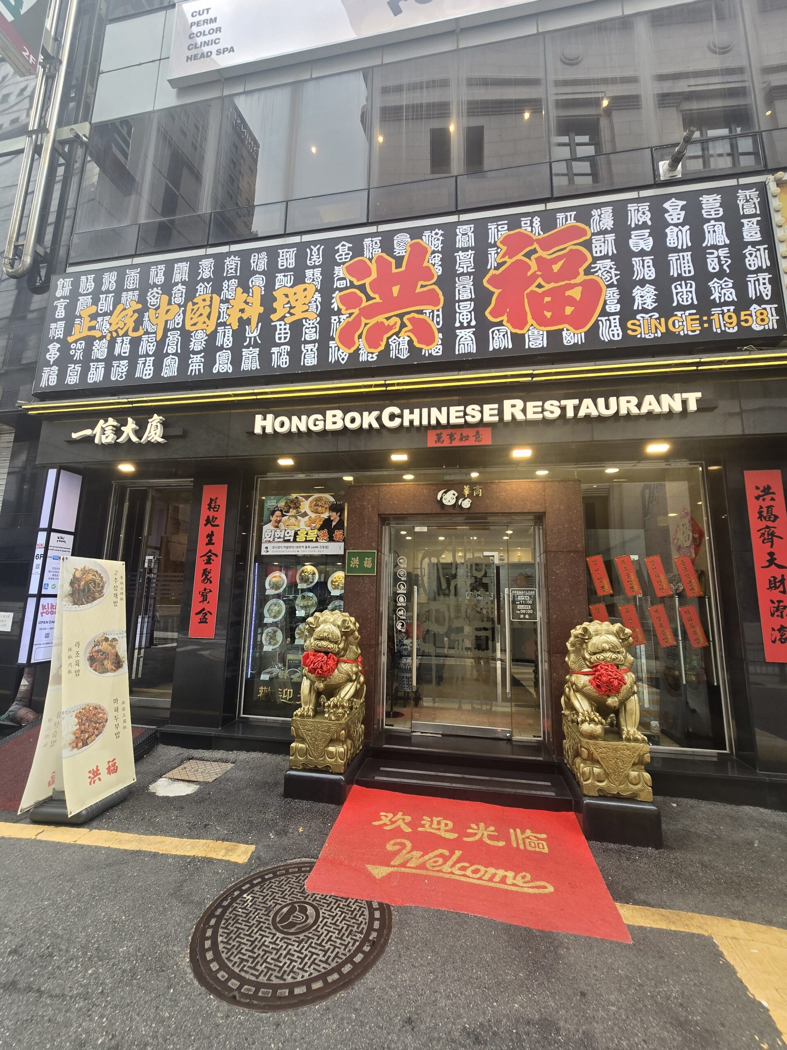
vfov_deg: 106.2
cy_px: 525
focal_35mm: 13
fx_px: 394
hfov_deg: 89.9
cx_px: 394
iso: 50
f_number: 2.2
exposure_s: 1/234
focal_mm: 2.2
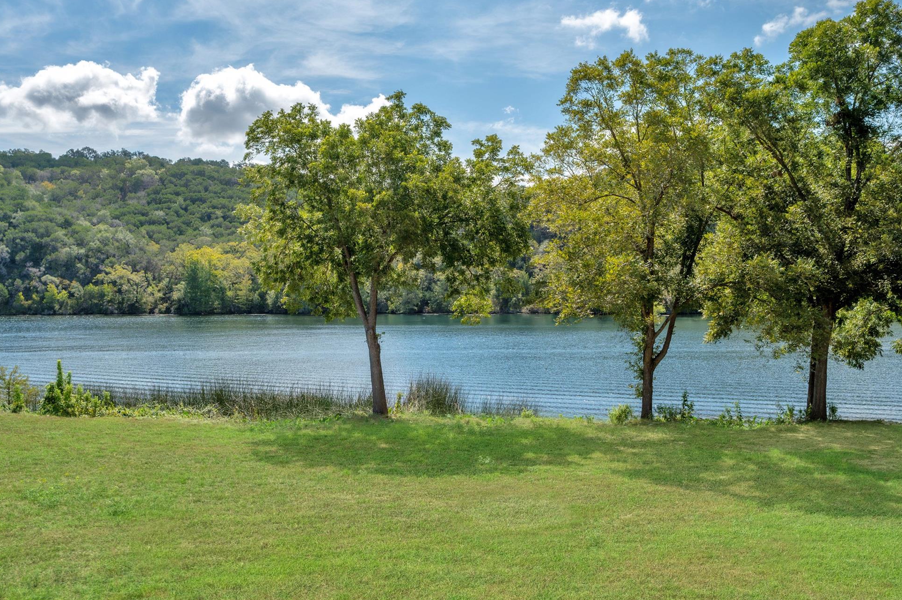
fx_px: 851
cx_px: 445
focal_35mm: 34
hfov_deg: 55.8
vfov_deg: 38.8
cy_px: 287
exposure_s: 1/4000
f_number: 8
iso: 800
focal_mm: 32
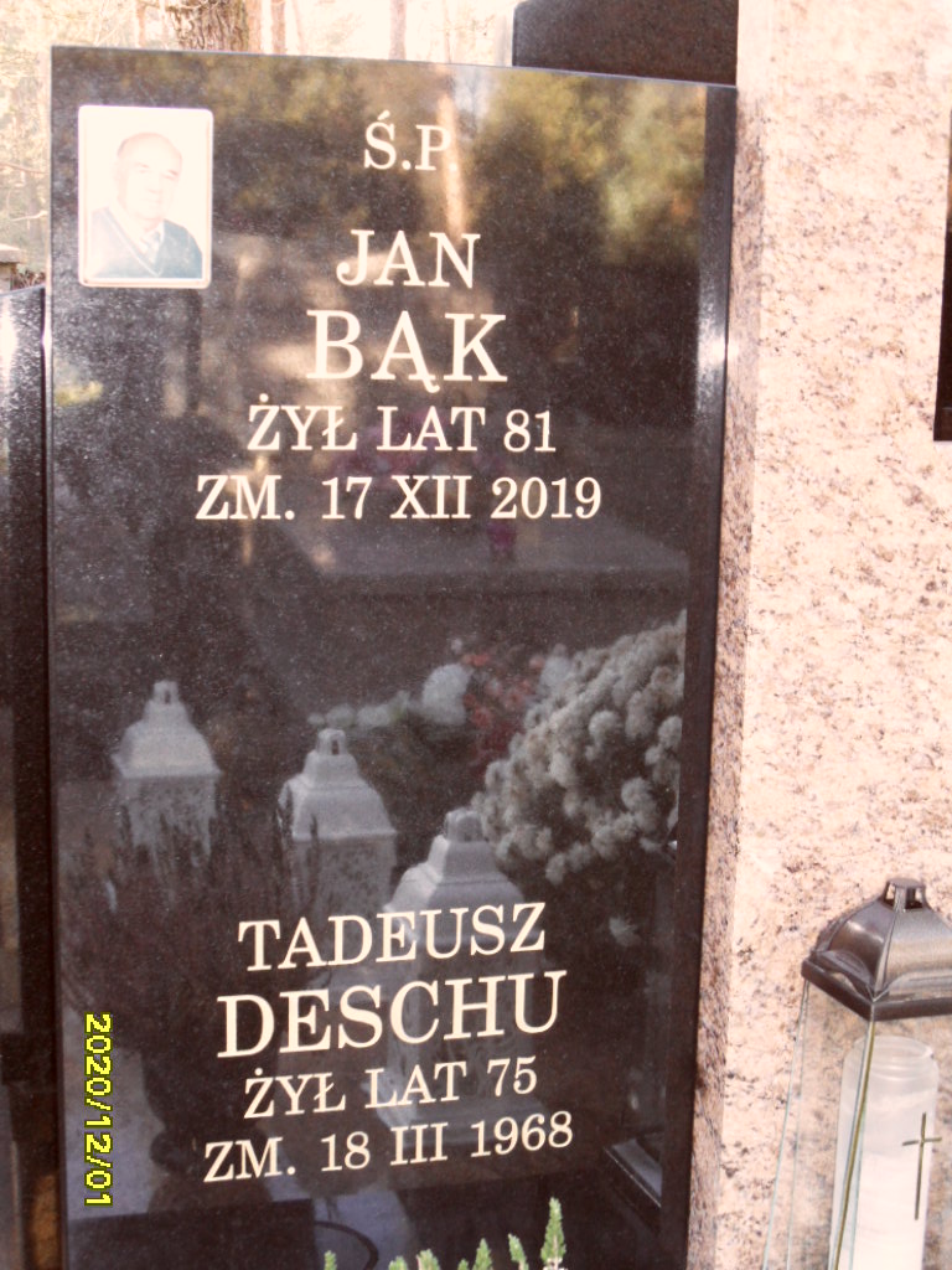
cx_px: 476
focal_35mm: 50
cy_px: 635
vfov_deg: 38.2
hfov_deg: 29.1
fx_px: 1833
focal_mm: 8.2
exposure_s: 1/45
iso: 240
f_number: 3.8
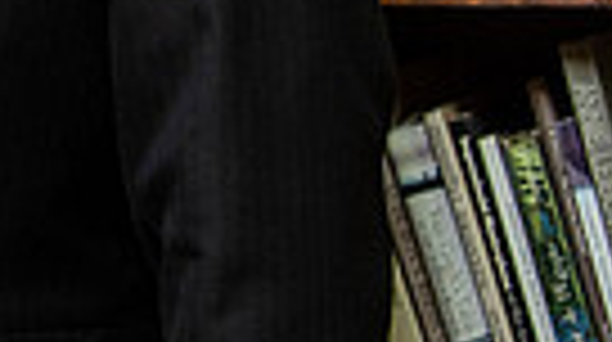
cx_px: -630
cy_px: -169
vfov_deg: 3.8
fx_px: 5071
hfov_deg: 6.7
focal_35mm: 313
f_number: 2.8
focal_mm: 70
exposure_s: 1/250
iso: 1600
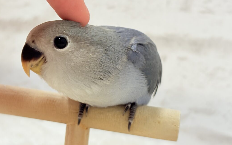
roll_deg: -5.2
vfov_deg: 20.3
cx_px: 119
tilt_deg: -4.9
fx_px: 405
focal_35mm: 64
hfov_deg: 32.0
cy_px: 52
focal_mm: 5.96
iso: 100
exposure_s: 1/100
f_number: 1.6
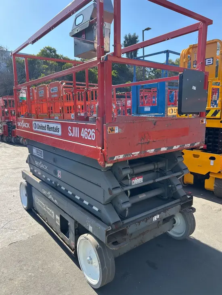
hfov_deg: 53.1
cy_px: 148
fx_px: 222
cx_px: 111
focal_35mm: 26
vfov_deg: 67.3
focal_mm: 5.7
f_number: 1.5
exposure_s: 1/1412
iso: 50
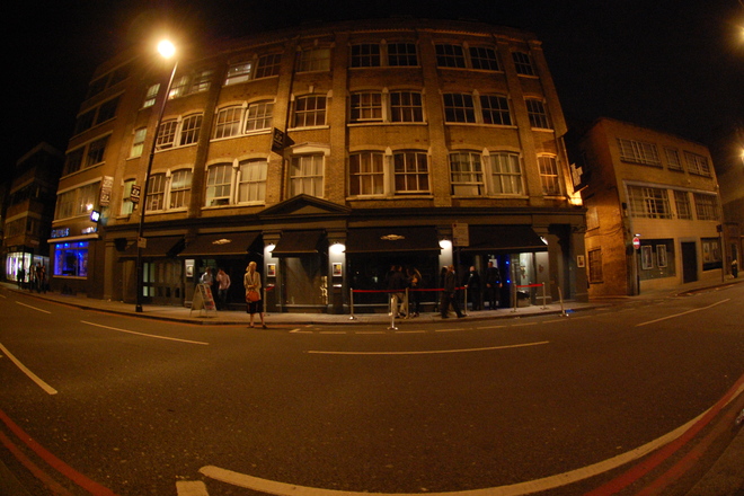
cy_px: 248
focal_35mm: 16
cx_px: 372
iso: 1600
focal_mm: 10.5
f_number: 2.8
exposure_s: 1/25
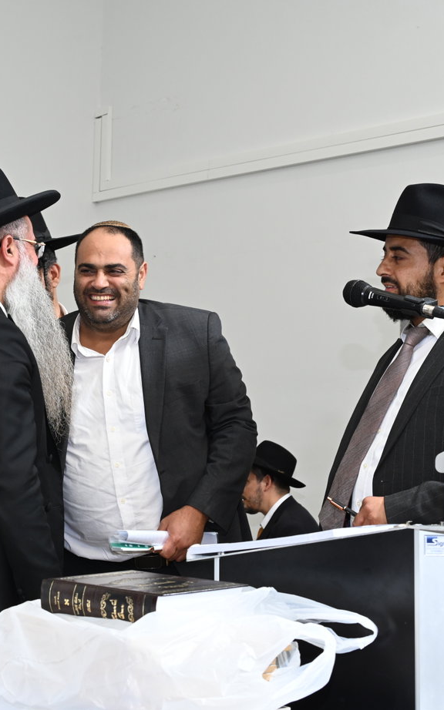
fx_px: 1259
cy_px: 352
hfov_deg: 19.9
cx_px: 124
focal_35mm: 65
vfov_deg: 31.5
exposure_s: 1/100
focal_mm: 42
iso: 1250
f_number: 9
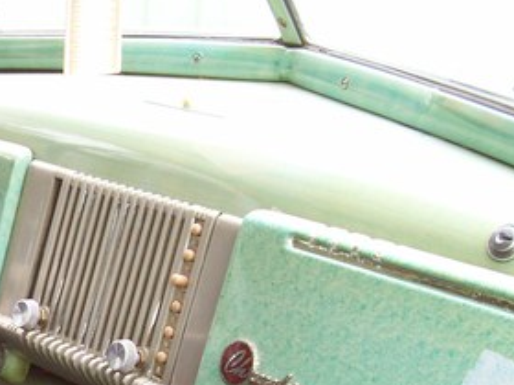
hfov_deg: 19.5
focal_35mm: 97
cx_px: -37
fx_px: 1440
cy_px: 361
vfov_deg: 15.0
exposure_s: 1/85.7
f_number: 2.7
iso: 80
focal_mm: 5.6
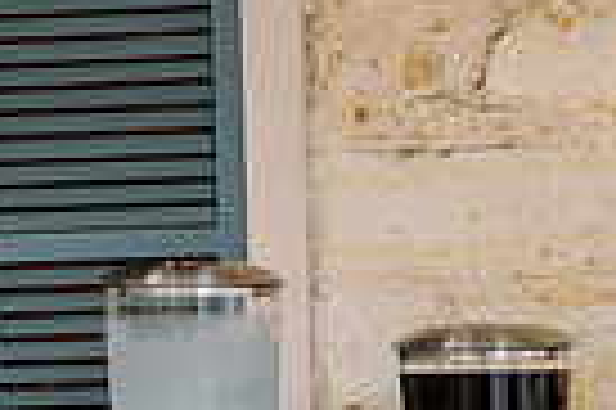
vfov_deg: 13.0
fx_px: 1743
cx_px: 495
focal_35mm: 102
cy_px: 493
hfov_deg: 19.8
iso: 500
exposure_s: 1/160
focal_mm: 24
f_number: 4.5
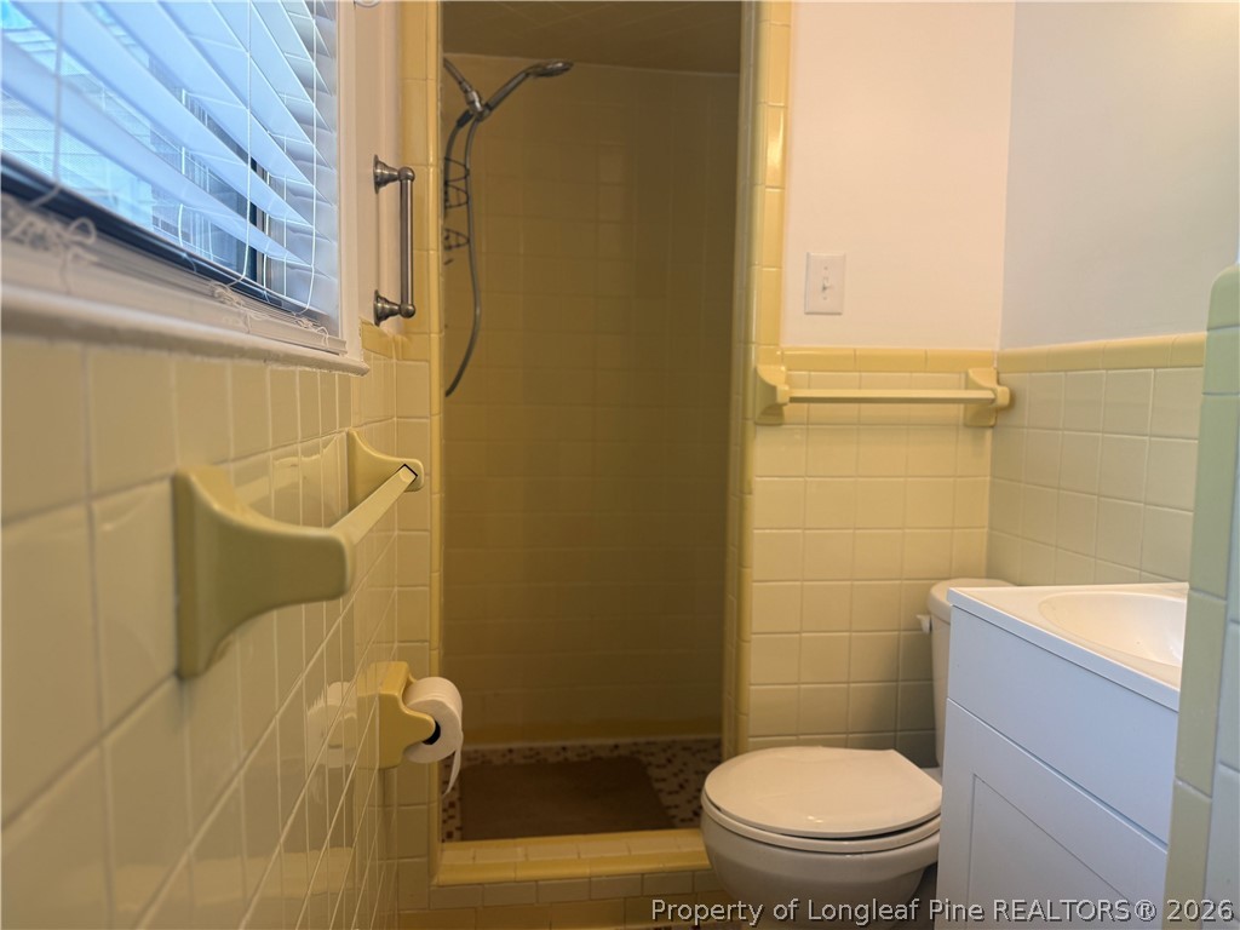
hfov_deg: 71.6
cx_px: 620
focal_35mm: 24
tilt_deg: -4.6
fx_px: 860
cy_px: 465
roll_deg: -0.8
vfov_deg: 56.8
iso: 125
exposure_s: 1/121
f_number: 1.78
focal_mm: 6.76
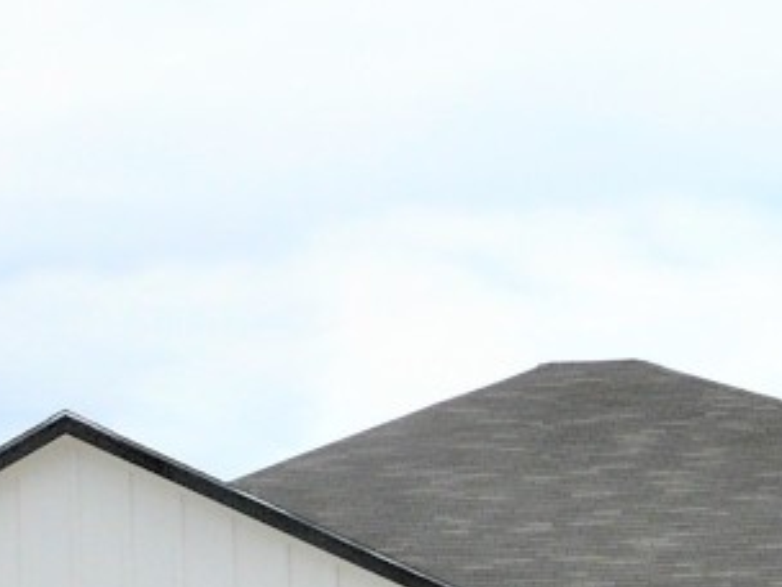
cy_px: 729
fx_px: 2666
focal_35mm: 118
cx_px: 453
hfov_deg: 16.7
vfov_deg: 12.2
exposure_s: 1/500
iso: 80
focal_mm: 5.2
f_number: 5
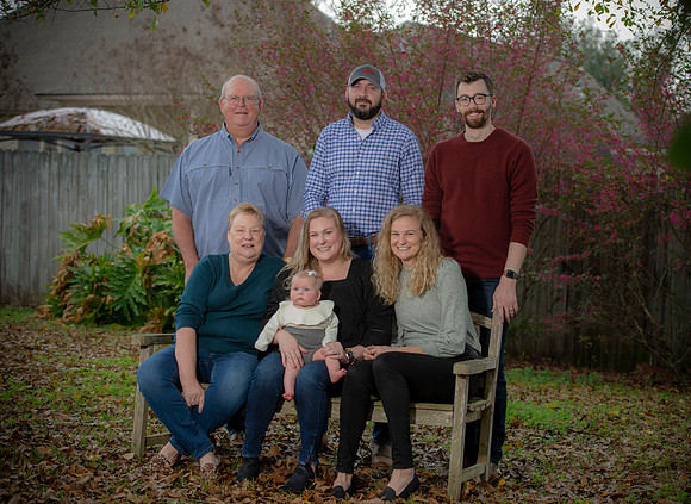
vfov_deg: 19.4
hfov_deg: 26.3
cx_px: 378
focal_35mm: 75
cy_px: 251
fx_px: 1477
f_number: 3.5
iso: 160
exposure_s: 1/200
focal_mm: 70
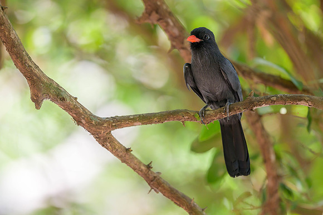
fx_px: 4439
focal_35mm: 495
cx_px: 140
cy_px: 98
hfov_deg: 4.2
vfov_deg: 2.8
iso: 560
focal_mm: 400
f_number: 2.8
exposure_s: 1/800
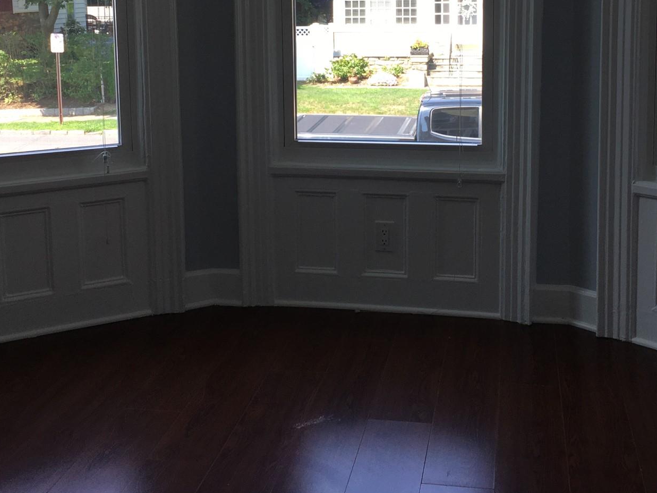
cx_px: 359
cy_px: 100
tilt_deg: -5.9
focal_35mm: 48
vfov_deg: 29.6
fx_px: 911
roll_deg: +0.4
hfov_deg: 39.6
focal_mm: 4.15
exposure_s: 1/120
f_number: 2.2
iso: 25
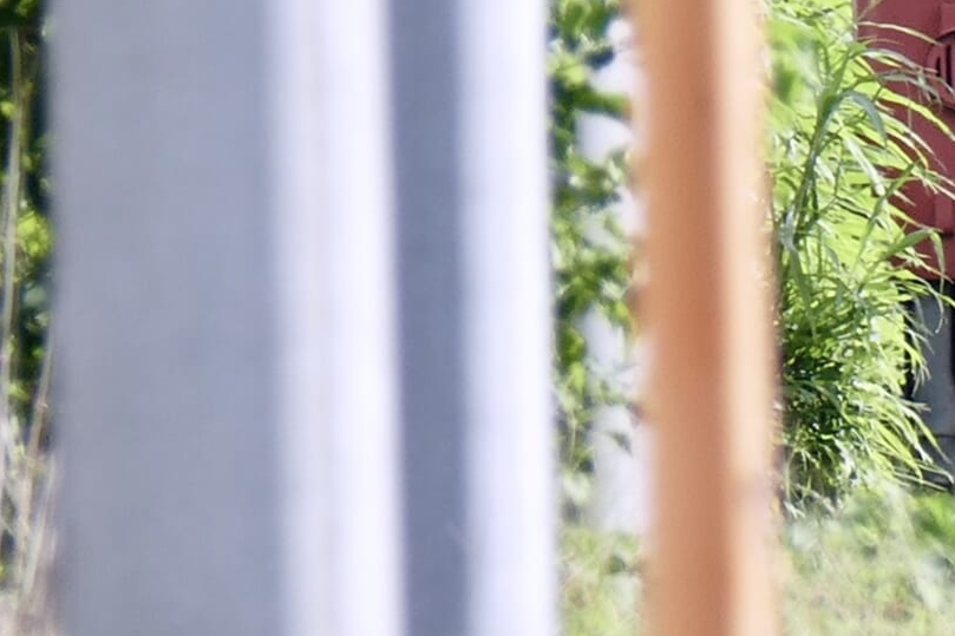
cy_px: -204
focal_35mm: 2533
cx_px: 1293
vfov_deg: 0.5
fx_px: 67177
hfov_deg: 0.8
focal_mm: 146
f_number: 4
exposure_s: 1/500
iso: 125
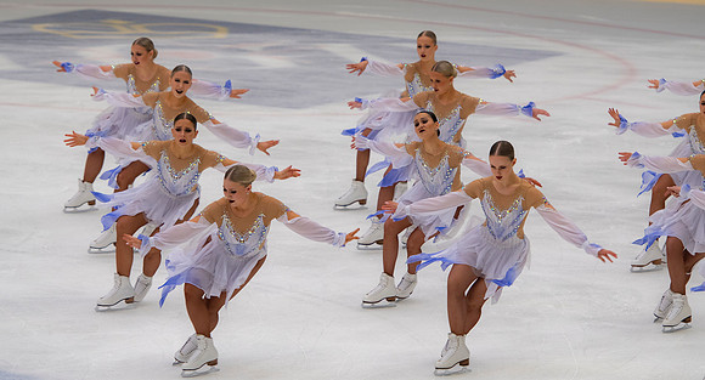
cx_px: 352
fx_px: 4113
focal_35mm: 222
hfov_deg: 9.8
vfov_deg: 5.3
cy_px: 145
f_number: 3.5
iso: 640
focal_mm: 140
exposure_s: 1/400
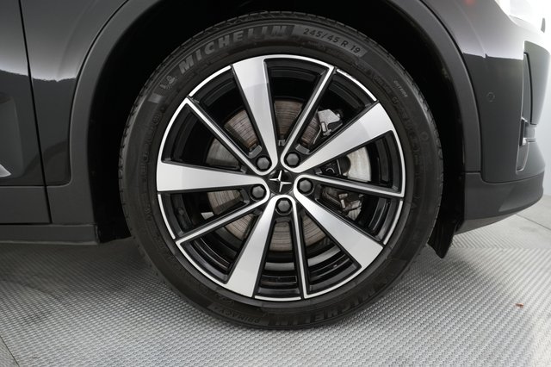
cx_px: 276
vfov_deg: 49.5
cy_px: 184
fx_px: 398
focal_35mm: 26
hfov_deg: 69.4
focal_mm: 26
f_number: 4.5
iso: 2000
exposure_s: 1/30
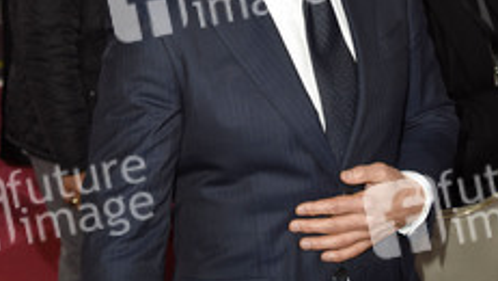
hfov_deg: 27.8
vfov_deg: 15.9
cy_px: 99
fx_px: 1004
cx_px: 278
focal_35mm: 76
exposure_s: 1/250
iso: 800
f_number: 5.6
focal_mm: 42
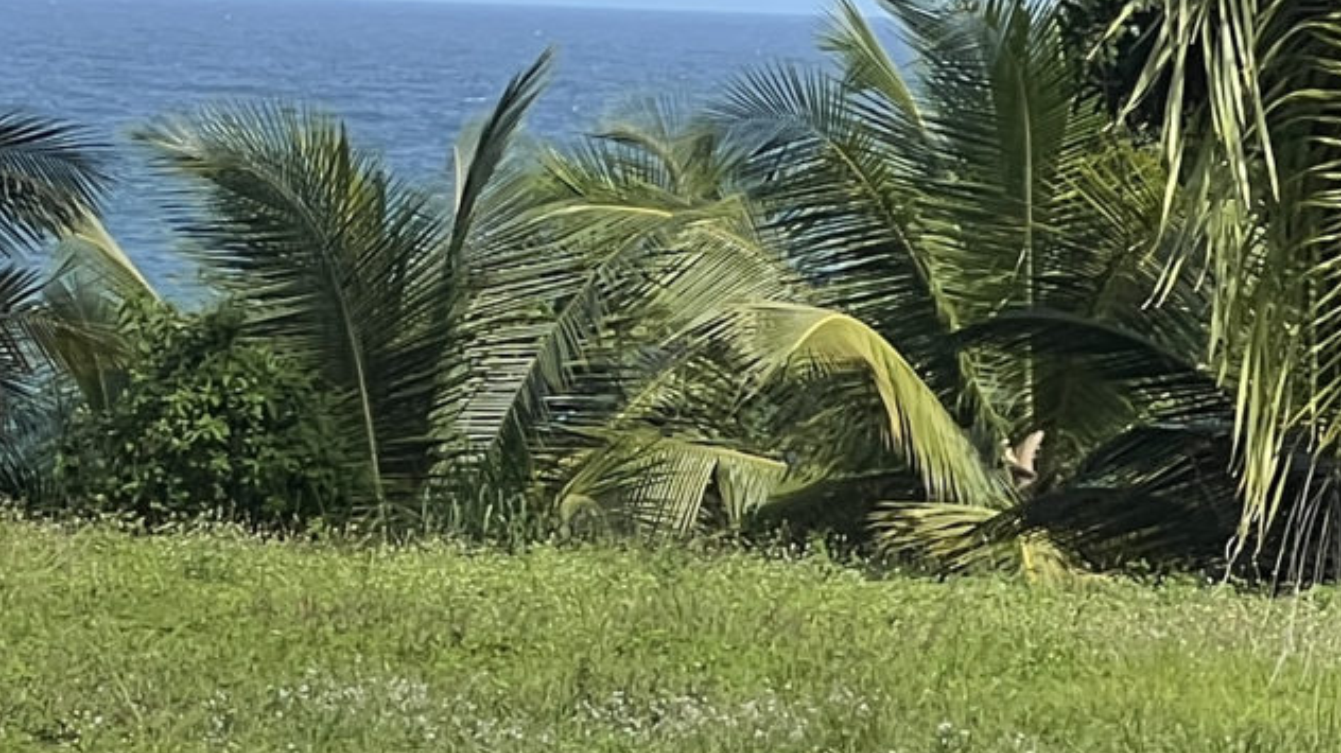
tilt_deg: +0.4
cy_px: -123
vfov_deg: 3.6
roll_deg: -2.5
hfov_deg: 6.3
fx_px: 12086
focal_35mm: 340
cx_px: 199
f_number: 2.8
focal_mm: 9
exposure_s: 1/661
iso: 32
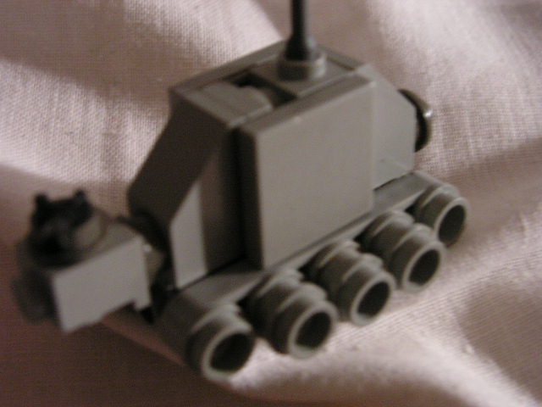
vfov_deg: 24.8
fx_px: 924
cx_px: 271
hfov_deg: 32.7
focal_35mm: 59
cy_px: 204
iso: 200
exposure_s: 1/6
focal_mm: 9.9
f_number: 3.3
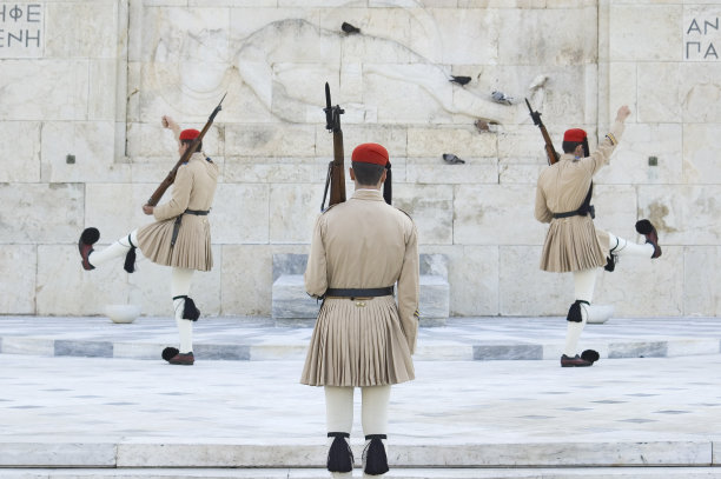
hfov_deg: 19.5
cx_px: 360
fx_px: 2101
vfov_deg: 13.0
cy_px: 240
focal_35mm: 105
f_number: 7.1
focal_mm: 70
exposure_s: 1/200
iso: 200
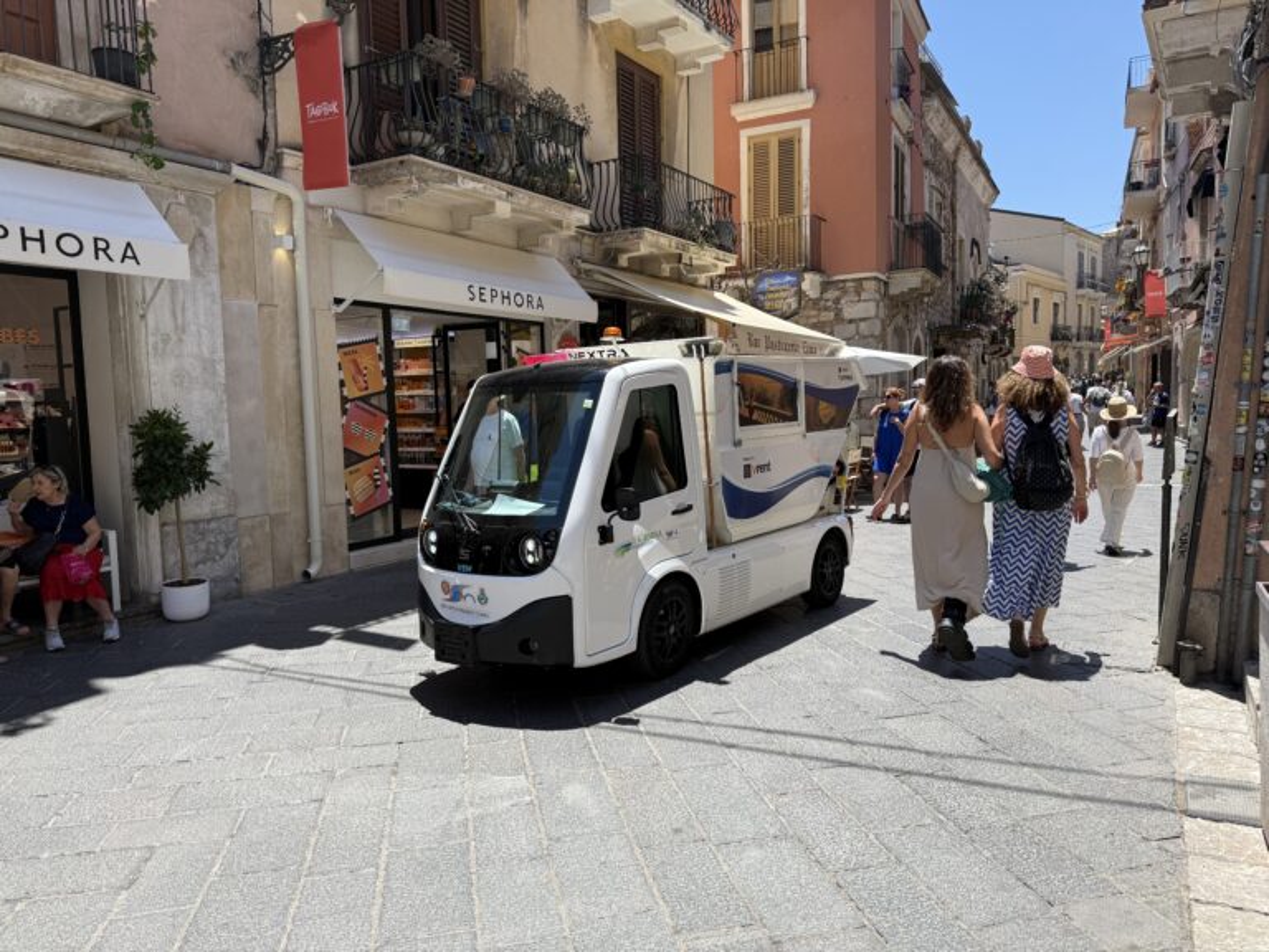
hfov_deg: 71.6
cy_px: 476
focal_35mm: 24
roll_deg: +1.2
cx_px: 634
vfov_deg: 56.8
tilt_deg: -4.8
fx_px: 880
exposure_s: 1/2232
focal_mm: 6.76
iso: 80
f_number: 1.78
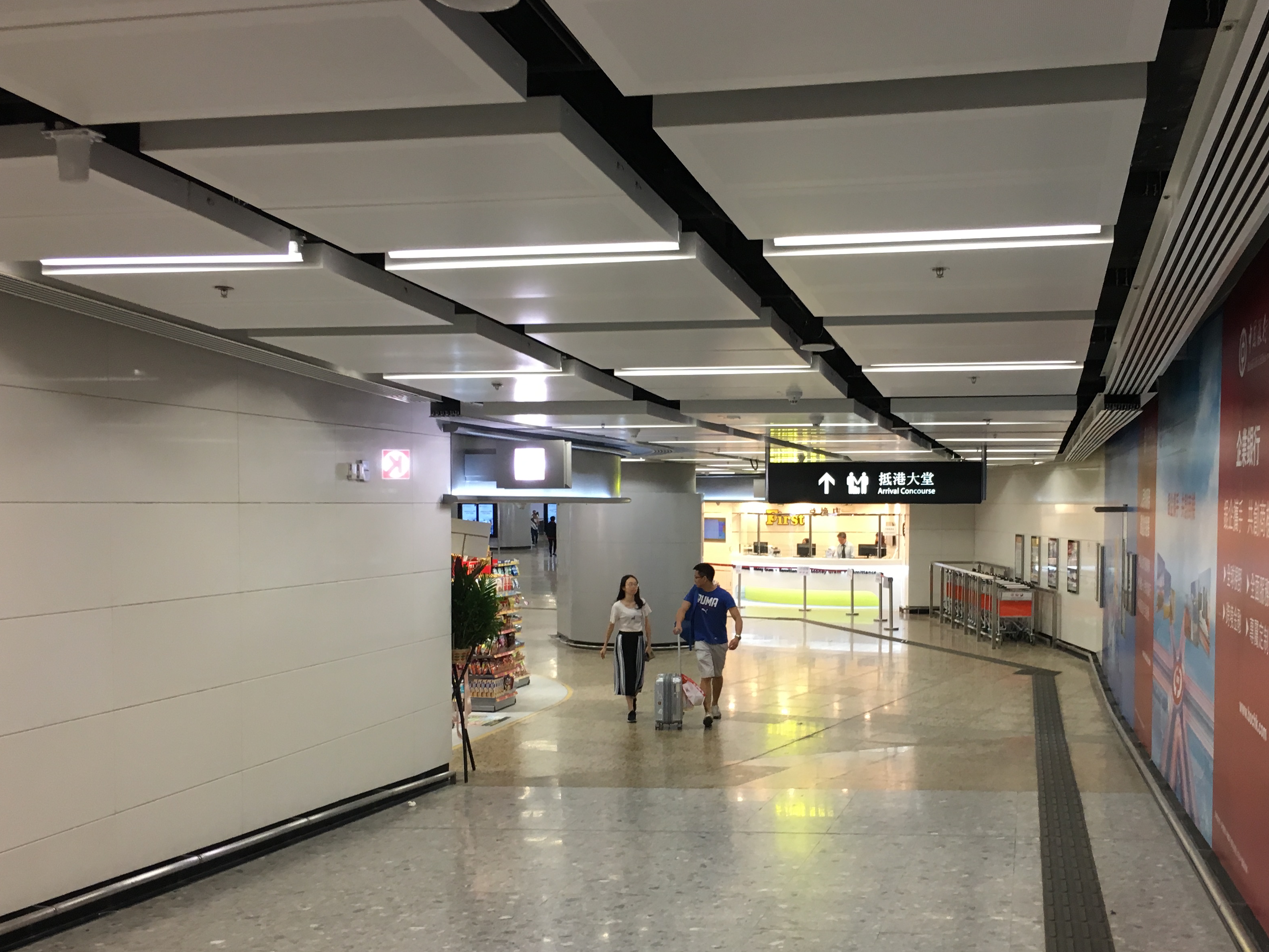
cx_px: 747
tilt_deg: -3.2
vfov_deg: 38.5
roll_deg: +0.7
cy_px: 568
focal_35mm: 37
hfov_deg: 49.9
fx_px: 1356
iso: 80
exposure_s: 1/33
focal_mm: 4.15
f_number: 2.2
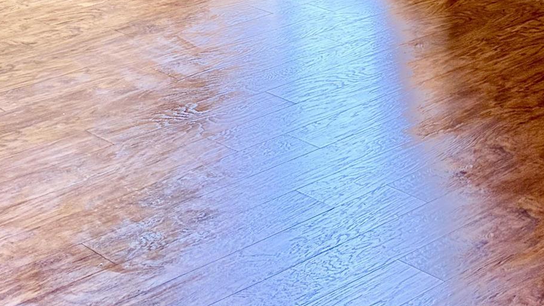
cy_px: -290
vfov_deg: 12.3
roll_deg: -0.3
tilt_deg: -3.8
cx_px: 310
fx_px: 1269
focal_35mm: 88
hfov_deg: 24.2
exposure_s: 1/60
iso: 200
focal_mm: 6.76
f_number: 1.78
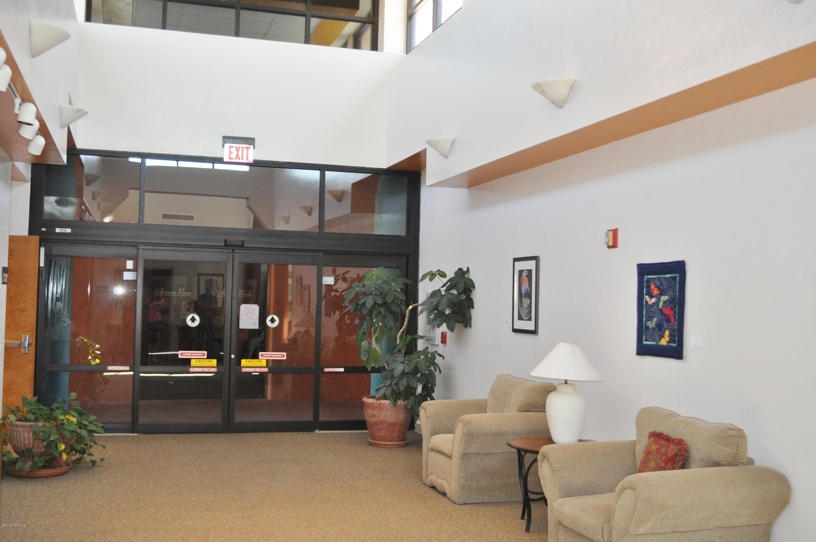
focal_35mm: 39
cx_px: 408
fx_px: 883
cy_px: 271
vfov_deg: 34.1
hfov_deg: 49.6
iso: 800
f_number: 4.2
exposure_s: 1/60
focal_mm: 26
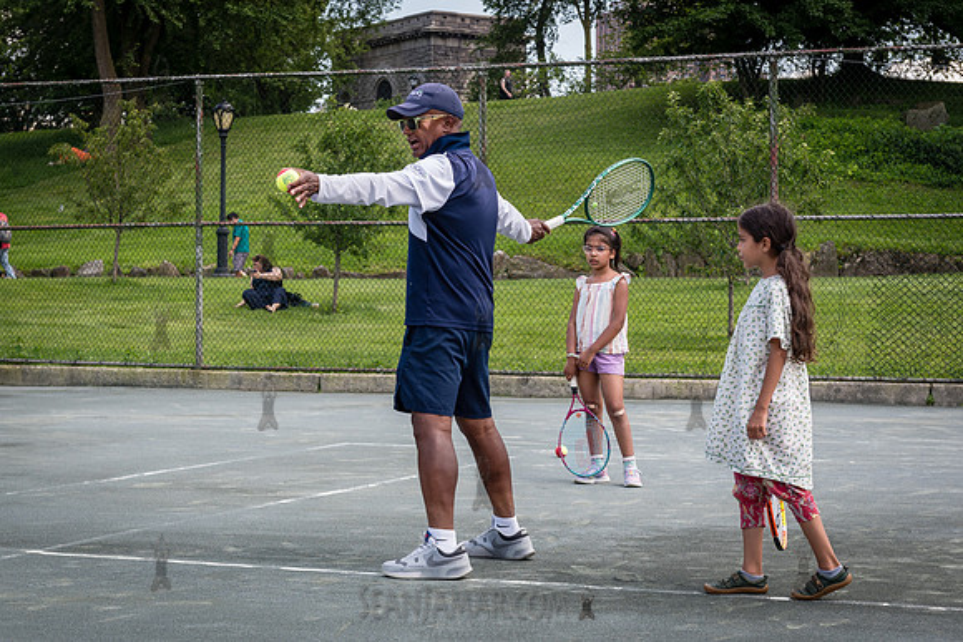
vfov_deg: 18.5
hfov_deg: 27.4
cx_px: 408
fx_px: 1976
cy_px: 359
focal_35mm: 74
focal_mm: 56
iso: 250
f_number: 6.3
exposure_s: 1/320
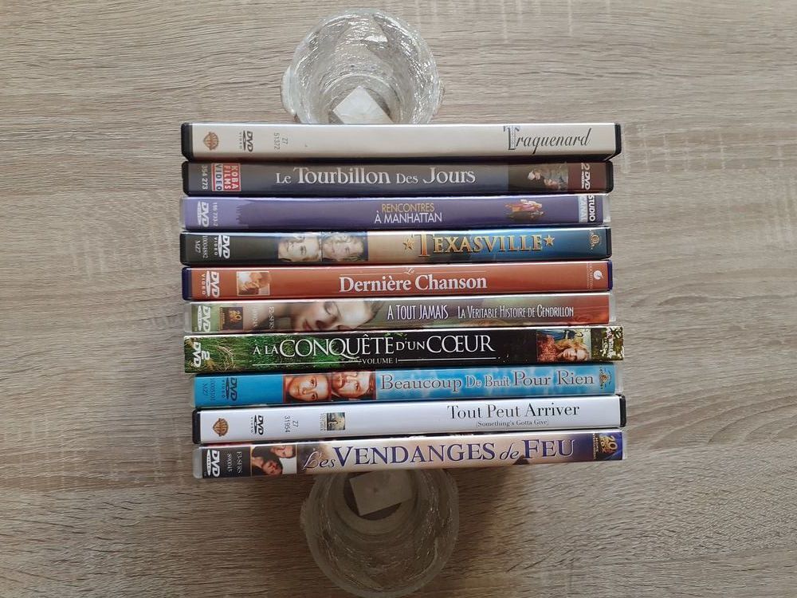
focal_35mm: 27
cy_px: 299
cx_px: 398
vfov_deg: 51.4
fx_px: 622
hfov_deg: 65.3
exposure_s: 1/50
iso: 64
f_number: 1.9
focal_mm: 3.6
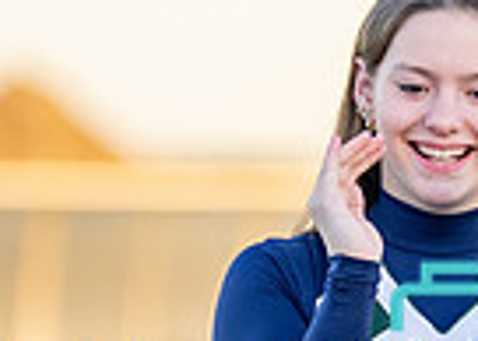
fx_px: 12158
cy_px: 313
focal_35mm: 896
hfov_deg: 2.3
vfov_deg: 1.6
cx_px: 392
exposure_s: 1/1250
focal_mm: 171
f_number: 2.8
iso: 500
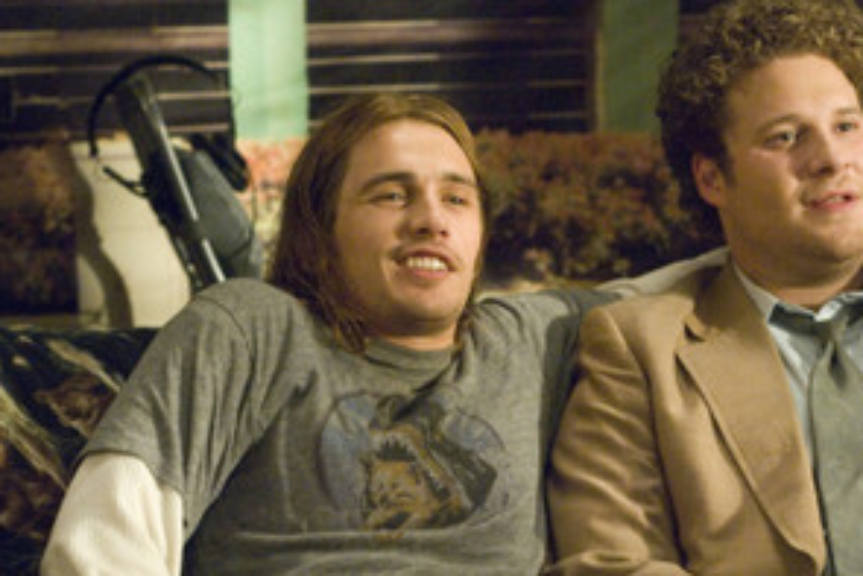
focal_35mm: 127
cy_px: 463
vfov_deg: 10.8
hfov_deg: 16.1
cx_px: 585
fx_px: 3046
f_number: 3
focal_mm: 50
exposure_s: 1/80
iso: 1250
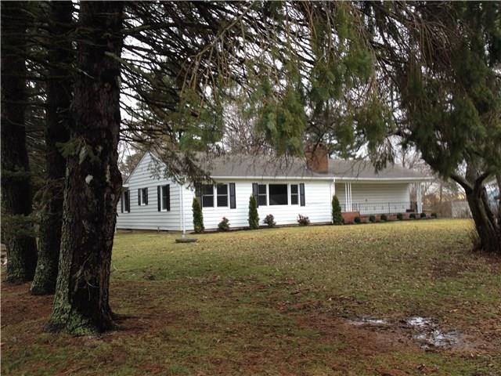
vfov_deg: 40.7
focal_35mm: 35
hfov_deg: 52.6
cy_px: 188
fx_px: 507
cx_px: 250
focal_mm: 4.28
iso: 80
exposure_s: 1/120
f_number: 2.4
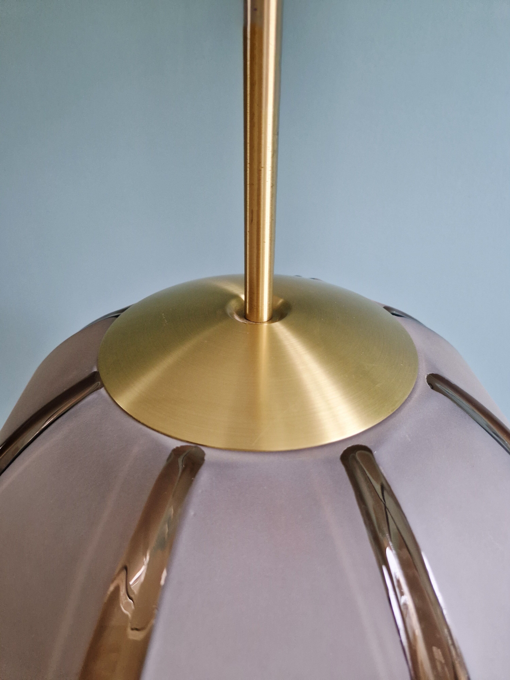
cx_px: 255
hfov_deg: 58.9
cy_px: 340
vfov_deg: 73.9
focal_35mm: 23
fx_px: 452
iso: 640
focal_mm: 5.4
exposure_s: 1/33
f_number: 1.8
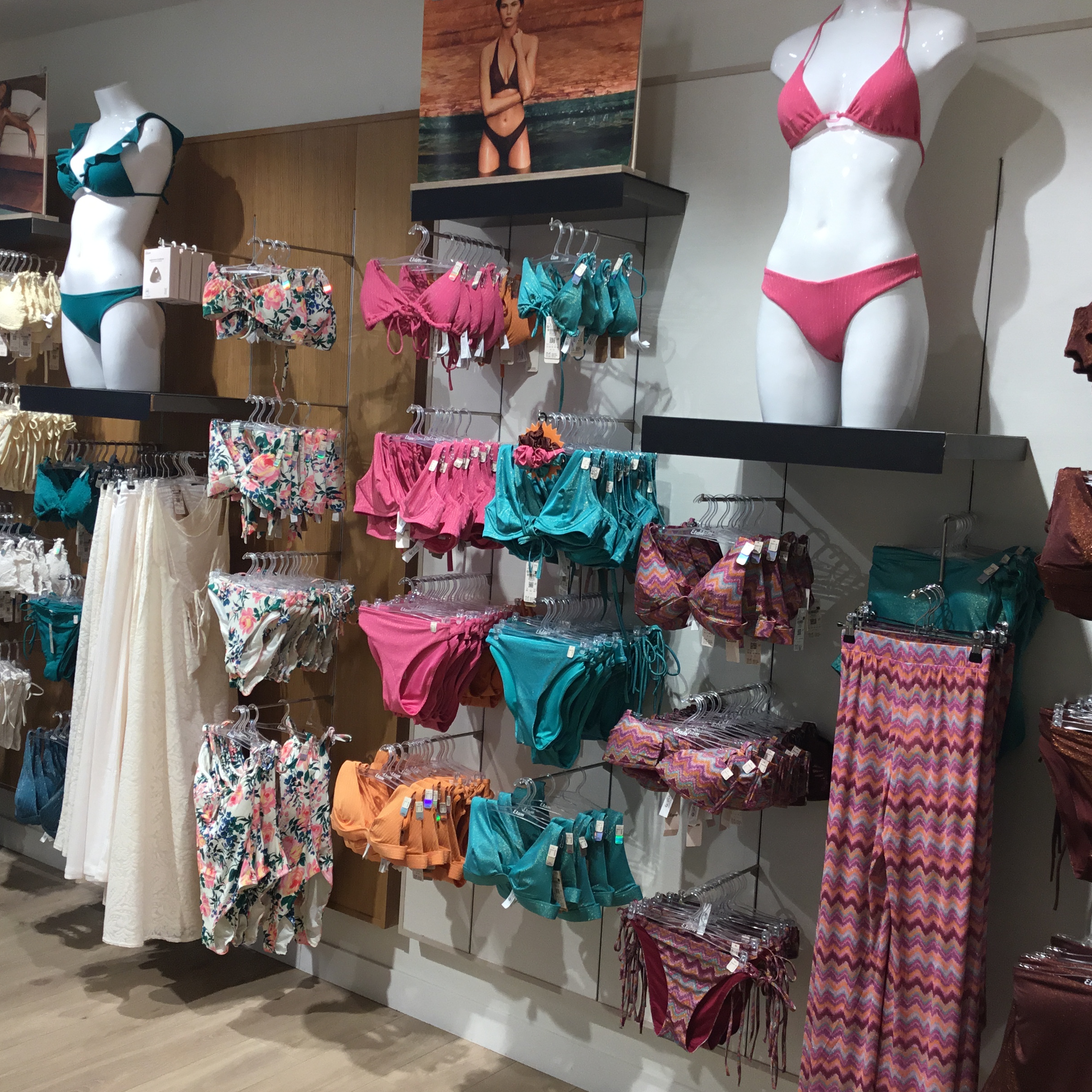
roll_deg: -3.3
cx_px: 562
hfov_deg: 44.9
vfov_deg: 44.9
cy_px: 549
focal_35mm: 37
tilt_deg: -4.6
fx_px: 1321
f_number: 2.4
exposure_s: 1/50
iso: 25
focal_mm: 3.3
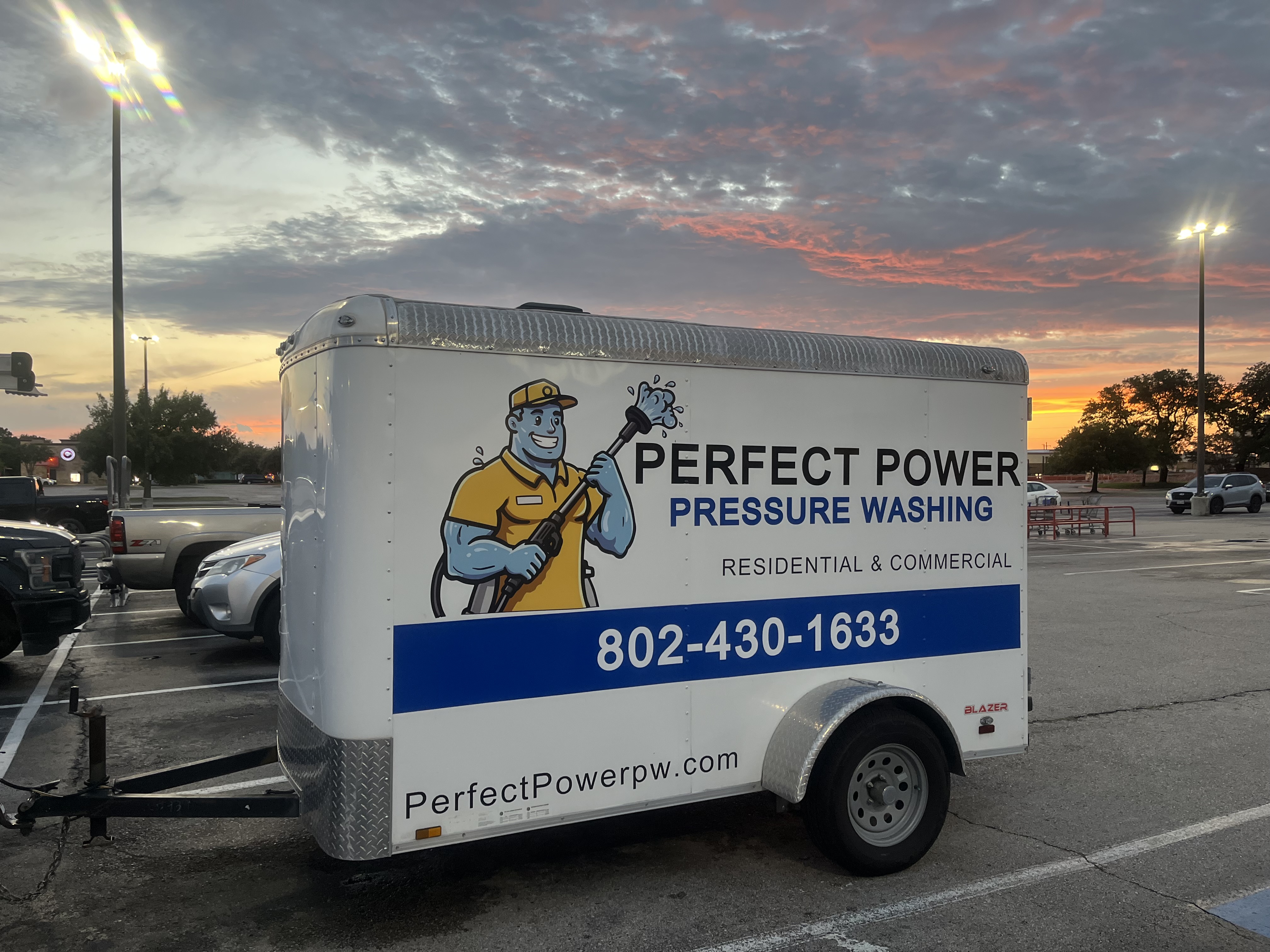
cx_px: 635
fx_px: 954
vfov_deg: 53.1
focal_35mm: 26
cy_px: 476
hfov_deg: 67.3
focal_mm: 5.1
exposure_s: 1/101
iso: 125
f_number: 1.6
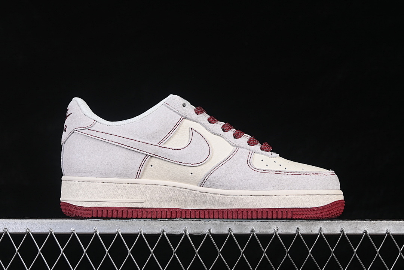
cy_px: 135
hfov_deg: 27.0
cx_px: 202
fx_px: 842
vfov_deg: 18.2
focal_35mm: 75
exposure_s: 1/80
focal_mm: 50
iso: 160
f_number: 8
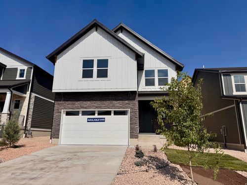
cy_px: 92
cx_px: 124
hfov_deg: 71.6
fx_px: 171
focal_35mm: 24
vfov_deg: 56.8
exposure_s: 1/12346
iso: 64
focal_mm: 6.76
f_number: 1.78
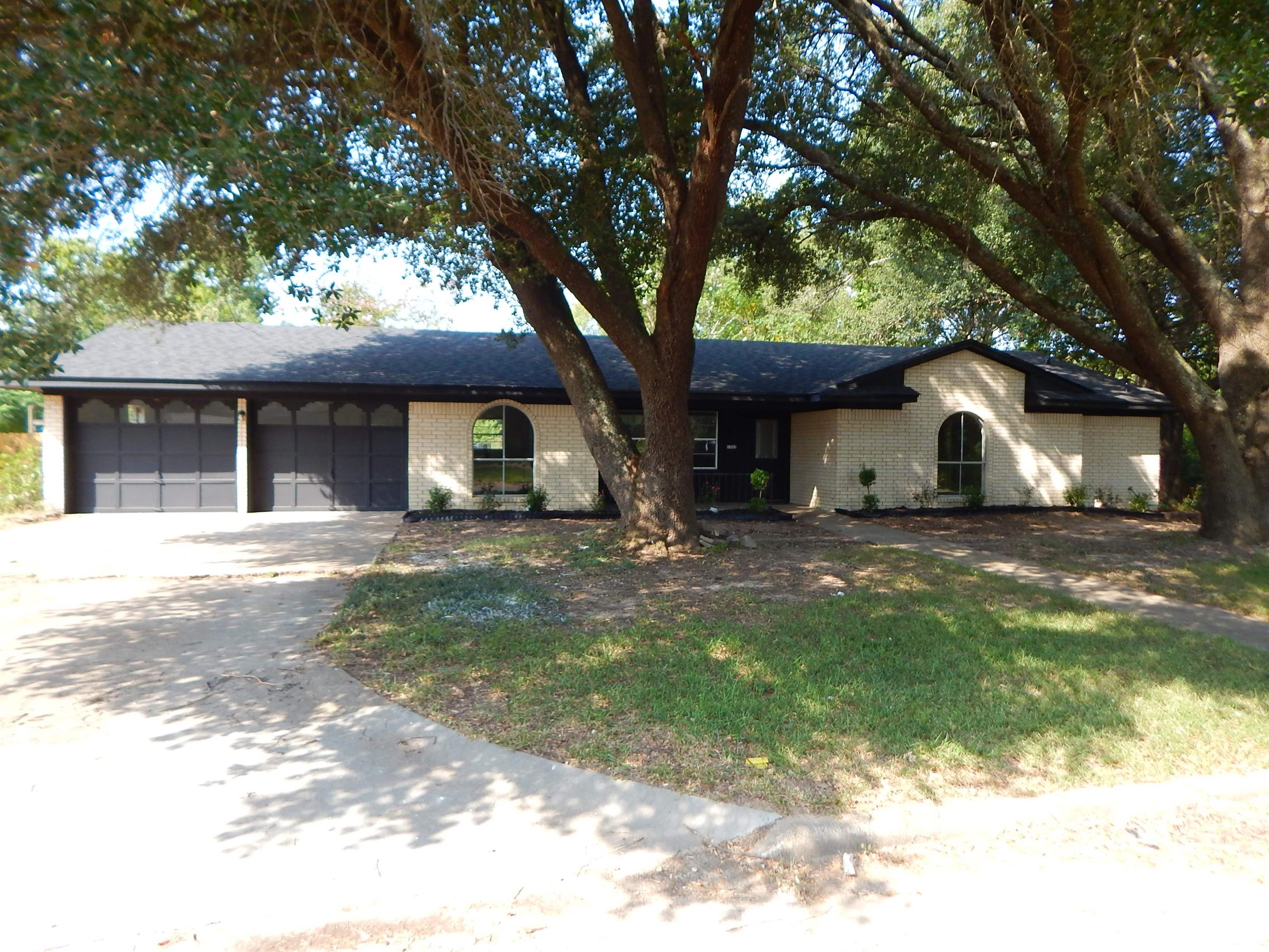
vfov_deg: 61.1
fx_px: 807
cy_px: 476
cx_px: 634
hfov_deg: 76.4
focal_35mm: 22
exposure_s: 1/250
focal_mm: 4
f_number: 3
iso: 125
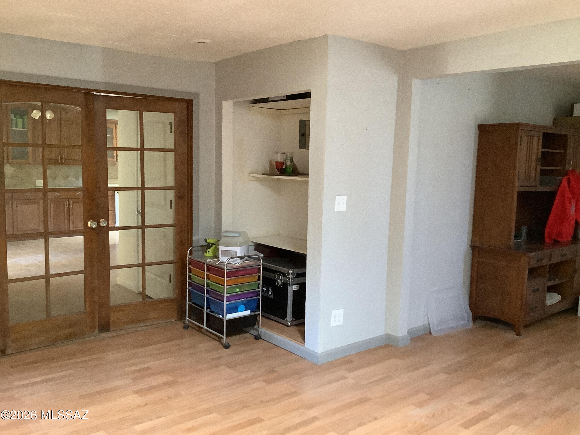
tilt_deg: -7.2
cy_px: 218
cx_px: 290
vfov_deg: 45.4
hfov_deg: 58.4
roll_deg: -0.8
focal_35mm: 31
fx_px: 519
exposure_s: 1/33
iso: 400
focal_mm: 3.3
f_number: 2.4
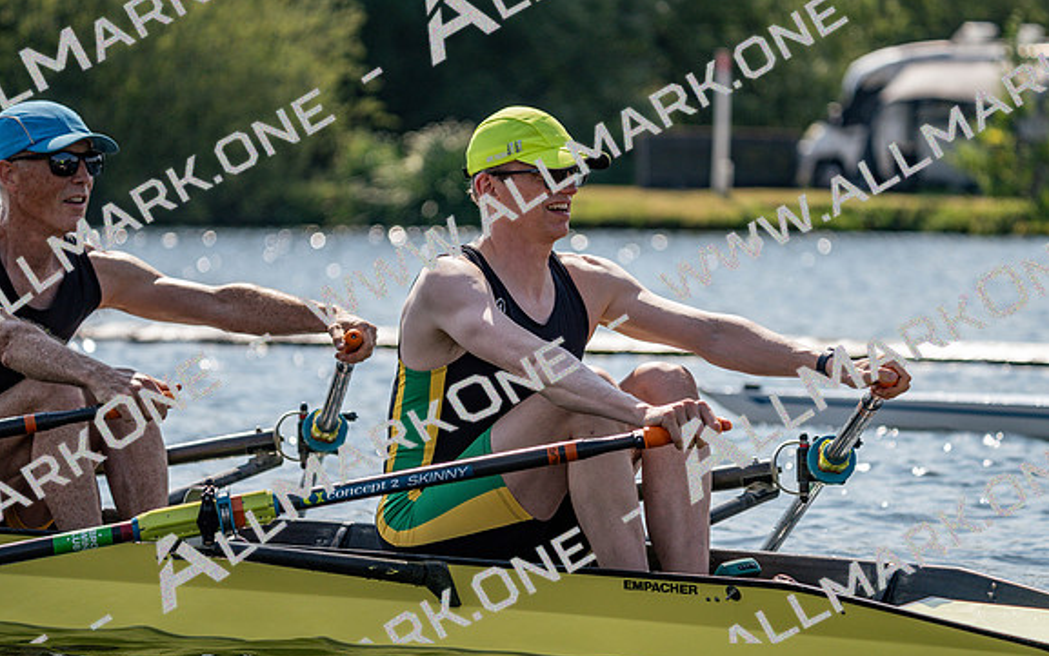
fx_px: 5862
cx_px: 525
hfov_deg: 10.2
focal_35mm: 205
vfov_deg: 6.4
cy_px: 332
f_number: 5.6
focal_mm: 200
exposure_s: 1/1600
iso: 200
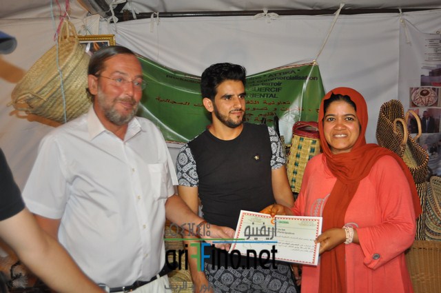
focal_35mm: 39
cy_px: 146
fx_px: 477
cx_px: 220
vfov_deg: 34.1
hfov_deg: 49.6
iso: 800
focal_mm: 26
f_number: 4
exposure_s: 1/60
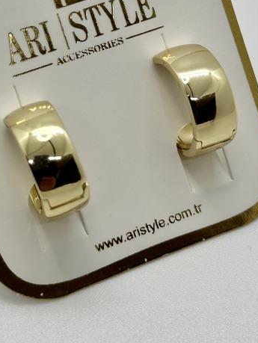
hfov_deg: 13.8
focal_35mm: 107
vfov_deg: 18.2
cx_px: 99
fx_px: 1062
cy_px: 56
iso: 50
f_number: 1.78
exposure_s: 1/242
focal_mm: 6.86
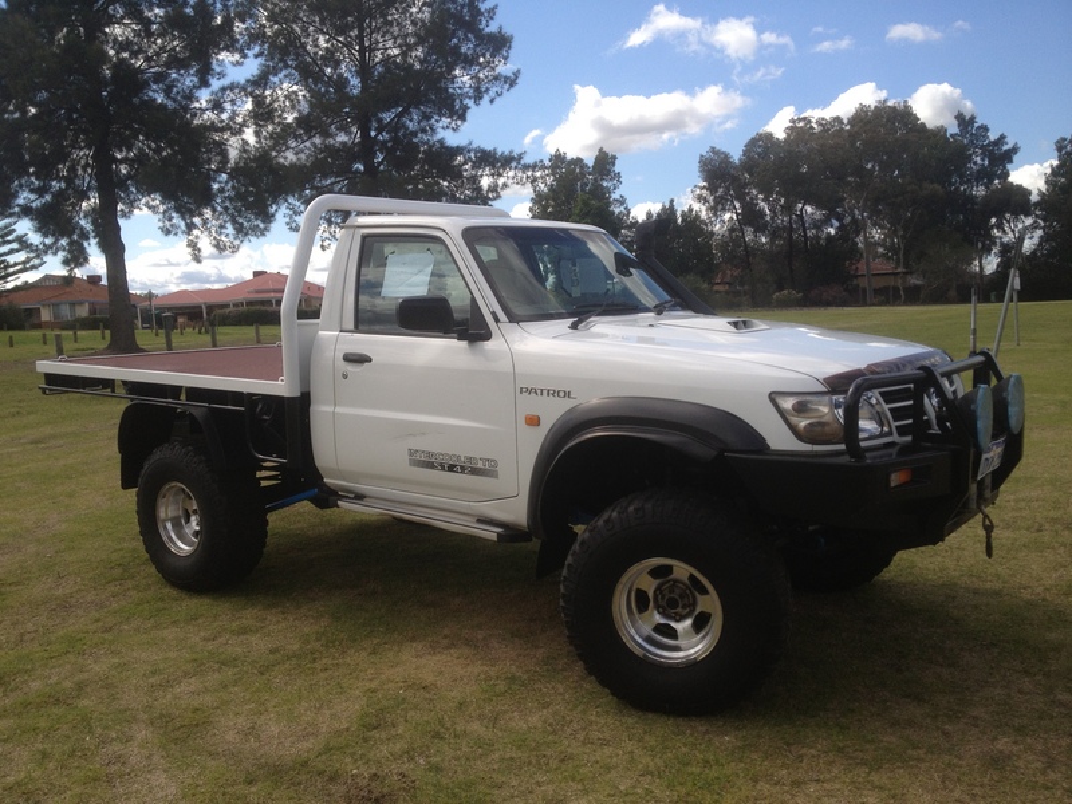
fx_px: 1084
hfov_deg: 52.6
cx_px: 536
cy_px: 402
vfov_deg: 40.7
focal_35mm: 35
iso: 50
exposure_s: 1/1284
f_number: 2.4
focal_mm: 4.28
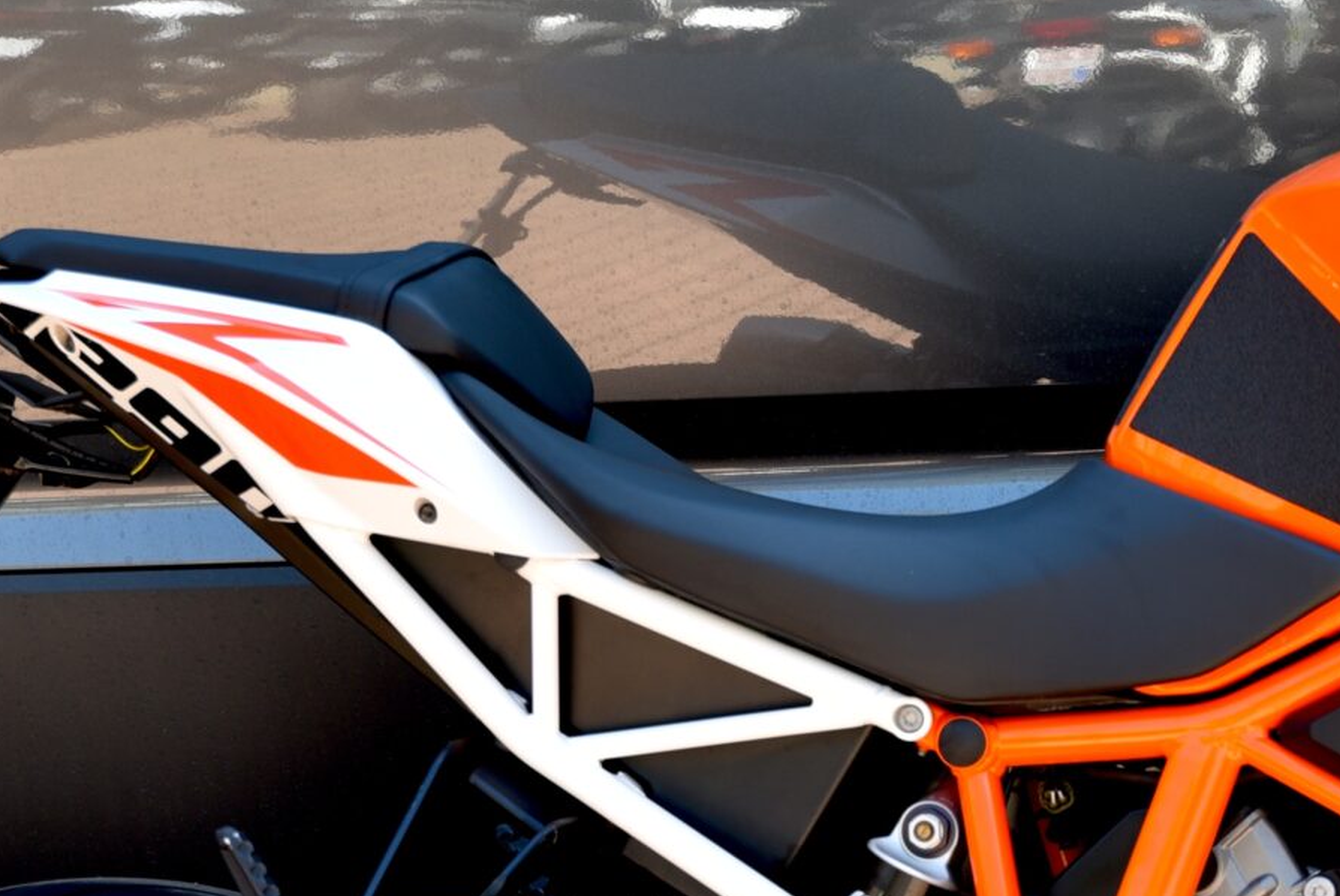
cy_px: 963
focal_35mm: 143
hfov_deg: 14.1
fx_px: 5326
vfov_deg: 9.5
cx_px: 1404
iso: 100
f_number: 4.5
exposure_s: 1/80
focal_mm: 50
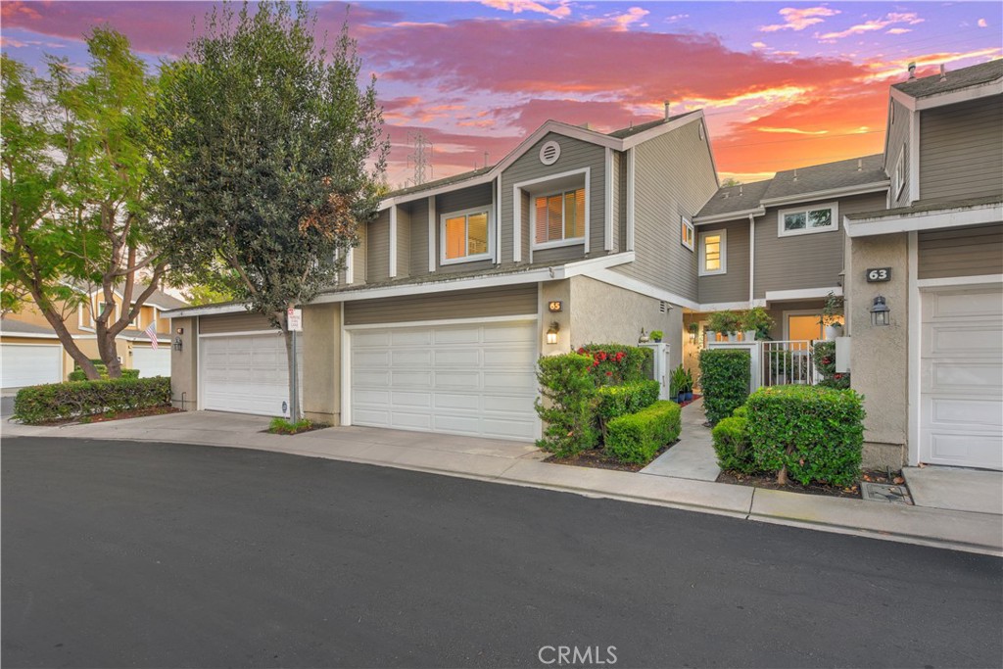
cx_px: 502
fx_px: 502
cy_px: 334
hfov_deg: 90.0
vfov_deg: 67.4
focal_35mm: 18
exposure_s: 1/5
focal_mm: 18
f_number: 9
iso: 500
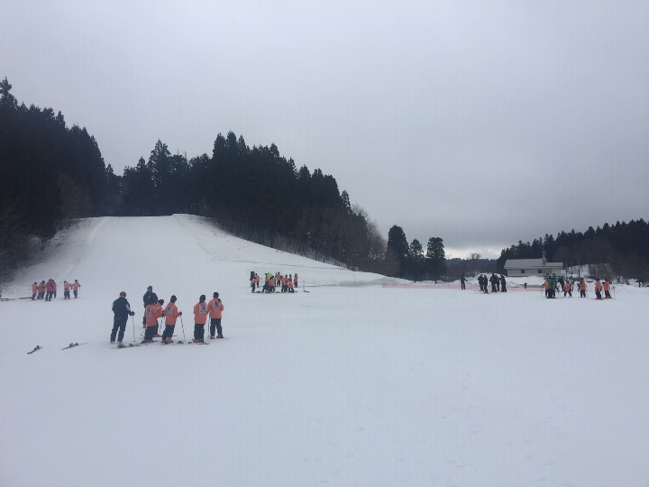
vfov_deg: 48.2
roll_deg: -0.7
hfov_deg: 61.7
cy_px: 244
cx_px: 324
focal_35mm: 29
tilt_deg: +5.0
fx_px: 544
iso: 32
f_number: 2.2
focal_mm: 4.15
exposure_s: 1/520
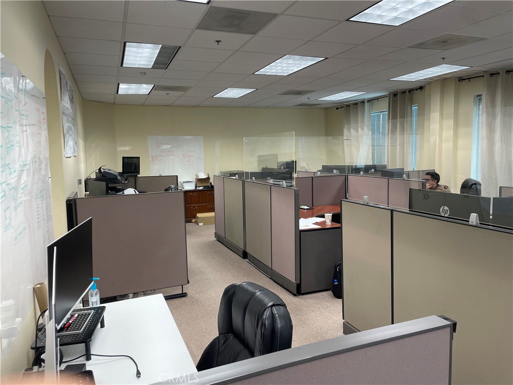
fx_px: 385
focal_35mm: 26
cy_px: 192
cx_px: 256
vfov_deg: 53.1
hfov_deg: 67.3
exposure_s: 1/120
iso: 125
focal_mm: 4.2
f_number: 1.6
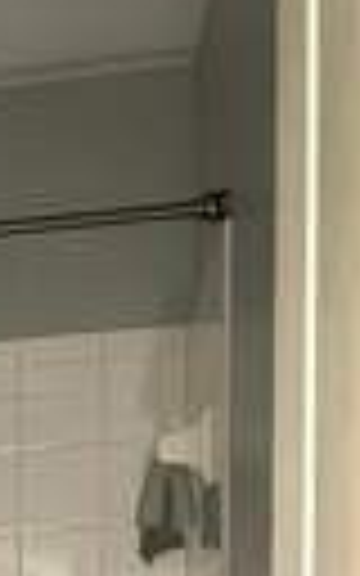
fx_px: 1994
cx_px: -495
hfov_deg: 9.3
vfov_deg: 14.6
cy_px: 1017
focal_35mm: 127
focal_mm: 6.76
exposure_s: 1/9
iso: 2000
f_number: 1.78
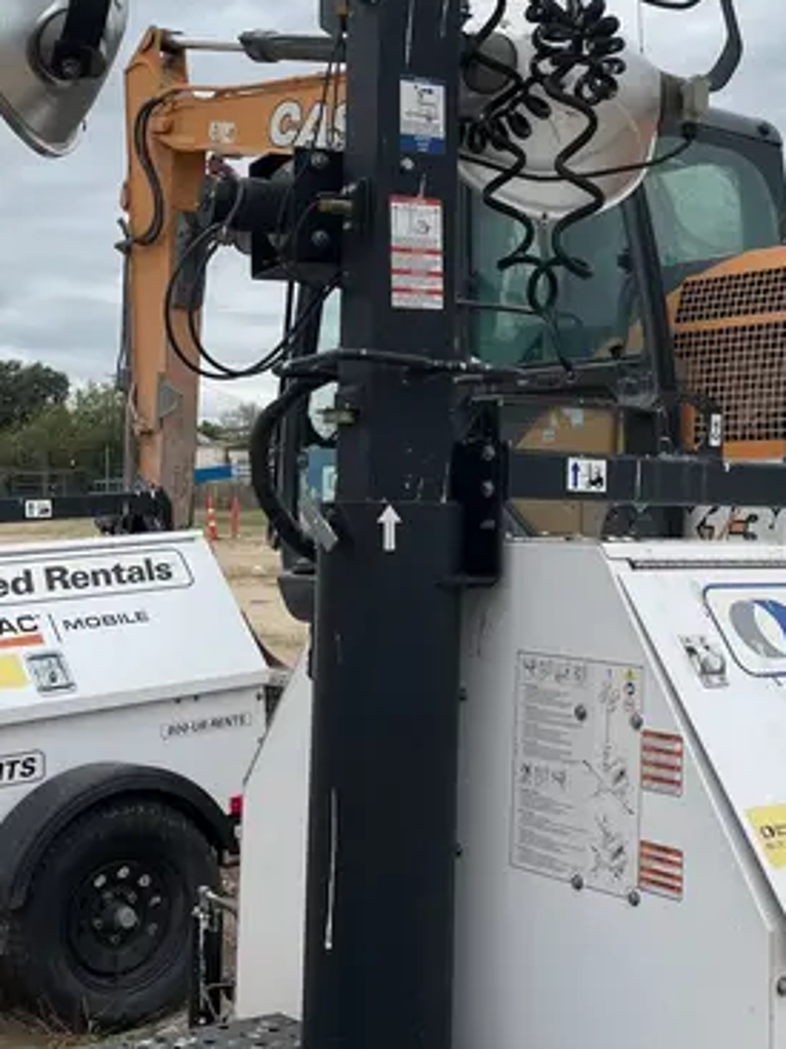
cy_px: 367
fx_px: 1575
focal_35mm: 52
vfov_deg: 36.5
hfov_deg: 27.8
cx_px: 523
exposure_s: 1/4149
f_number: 1.6
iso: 50
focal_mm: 5.1
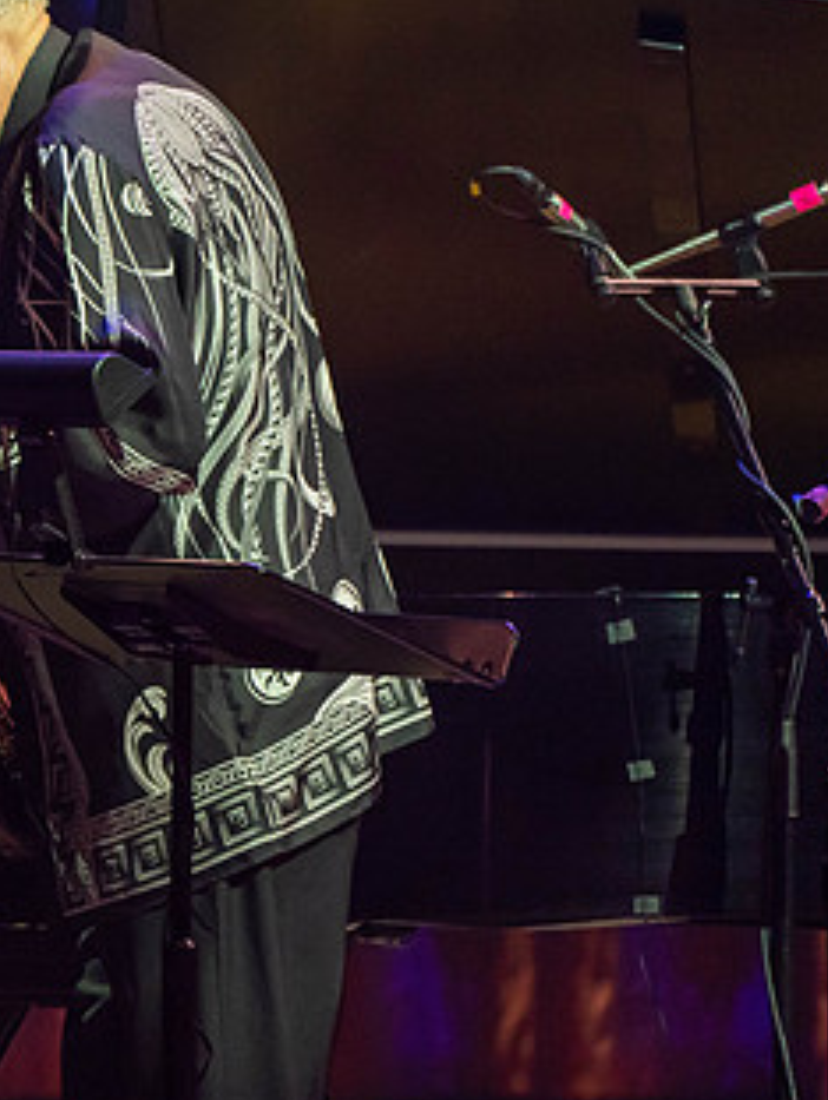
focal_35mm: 796
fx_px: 25335
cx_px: -249
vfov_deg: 2.5
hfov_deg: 1.9
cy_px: 421
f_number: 5.6
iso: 3200
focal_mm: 382
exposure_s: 1/250
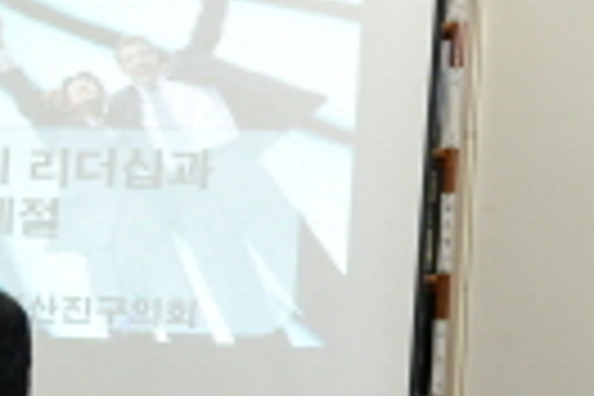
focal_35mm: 206
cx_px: -950
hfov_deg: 8.8
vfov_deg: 6.6
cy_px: 515
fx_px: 3399
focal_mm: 34
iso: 1250
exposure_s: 1/100
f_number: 6.3
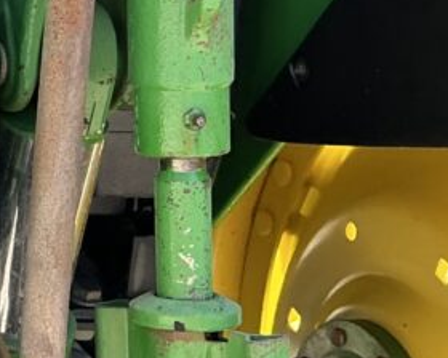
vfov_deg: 15.3
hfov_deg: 16.3
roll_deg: -0.4
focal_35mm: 100
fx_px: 1326
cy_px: 91
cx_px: -346
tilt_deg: -17.2
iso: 32
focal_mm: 3
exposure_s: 1/172
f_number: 1.8
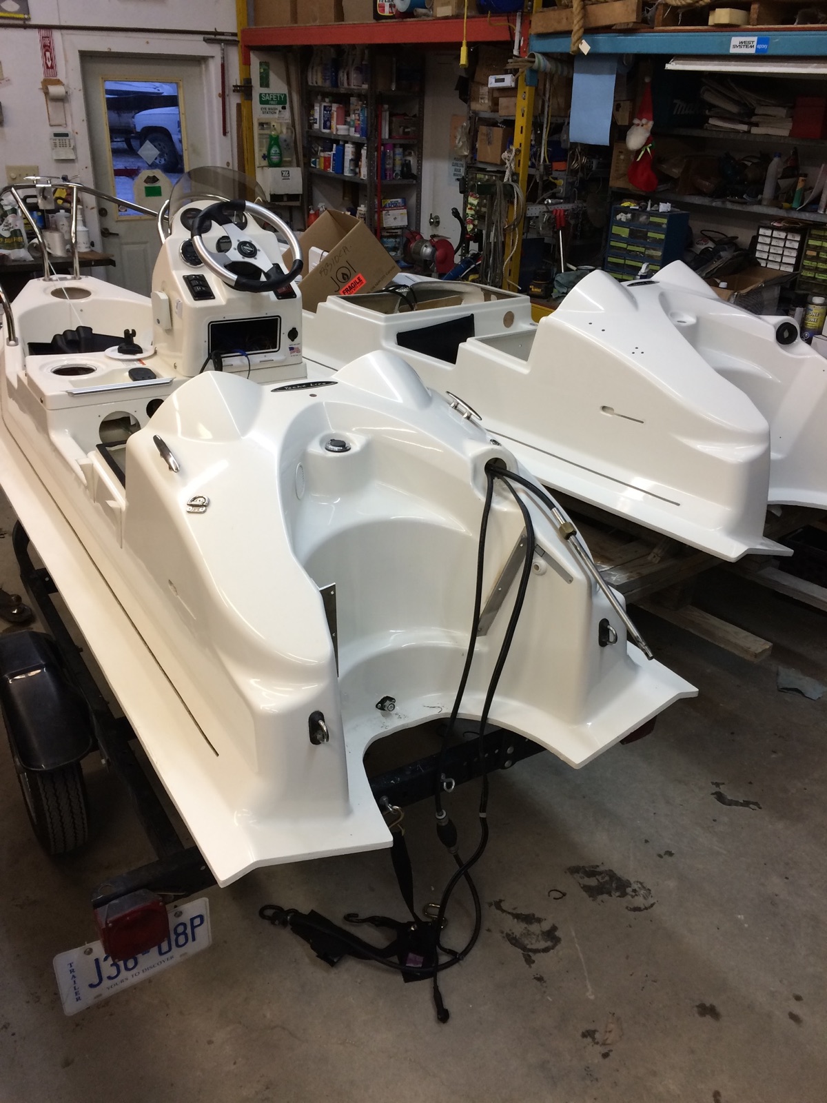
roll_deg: -2.6
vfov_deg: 61.7
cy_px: 552
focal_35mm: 29
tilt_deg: -25.8
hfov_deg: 48.2
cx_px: 414
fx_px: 924
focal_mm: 4.15
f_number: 2.2
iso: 40
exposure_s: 1/40
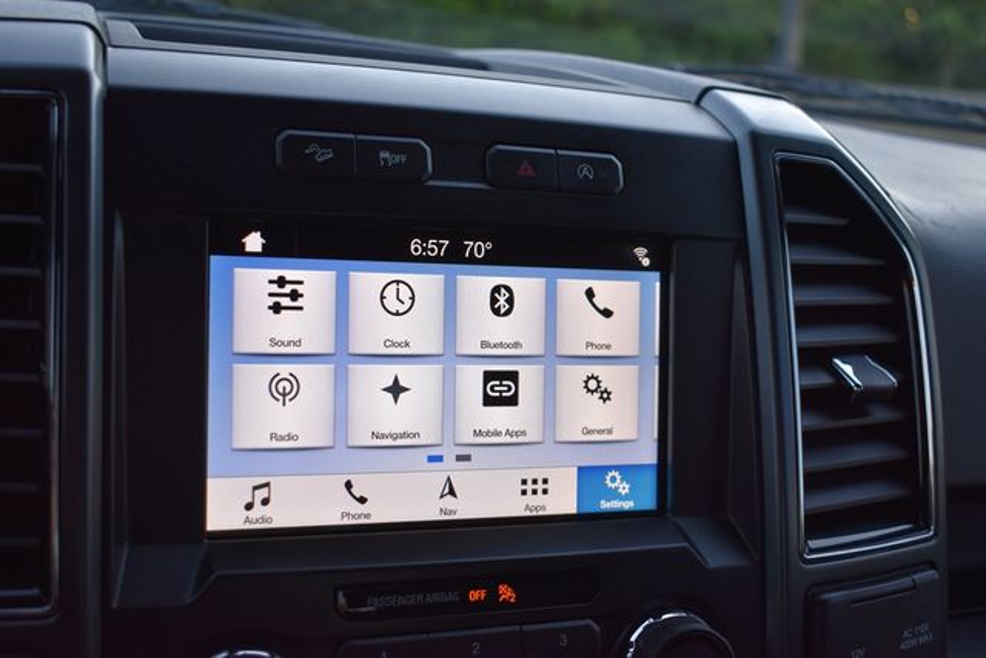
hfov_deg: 46.4
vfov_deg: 31.9
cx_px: 493
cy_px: 329
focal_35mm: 42
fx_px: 1151
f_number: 4.2
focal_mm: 28
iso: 560
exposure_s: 1/250
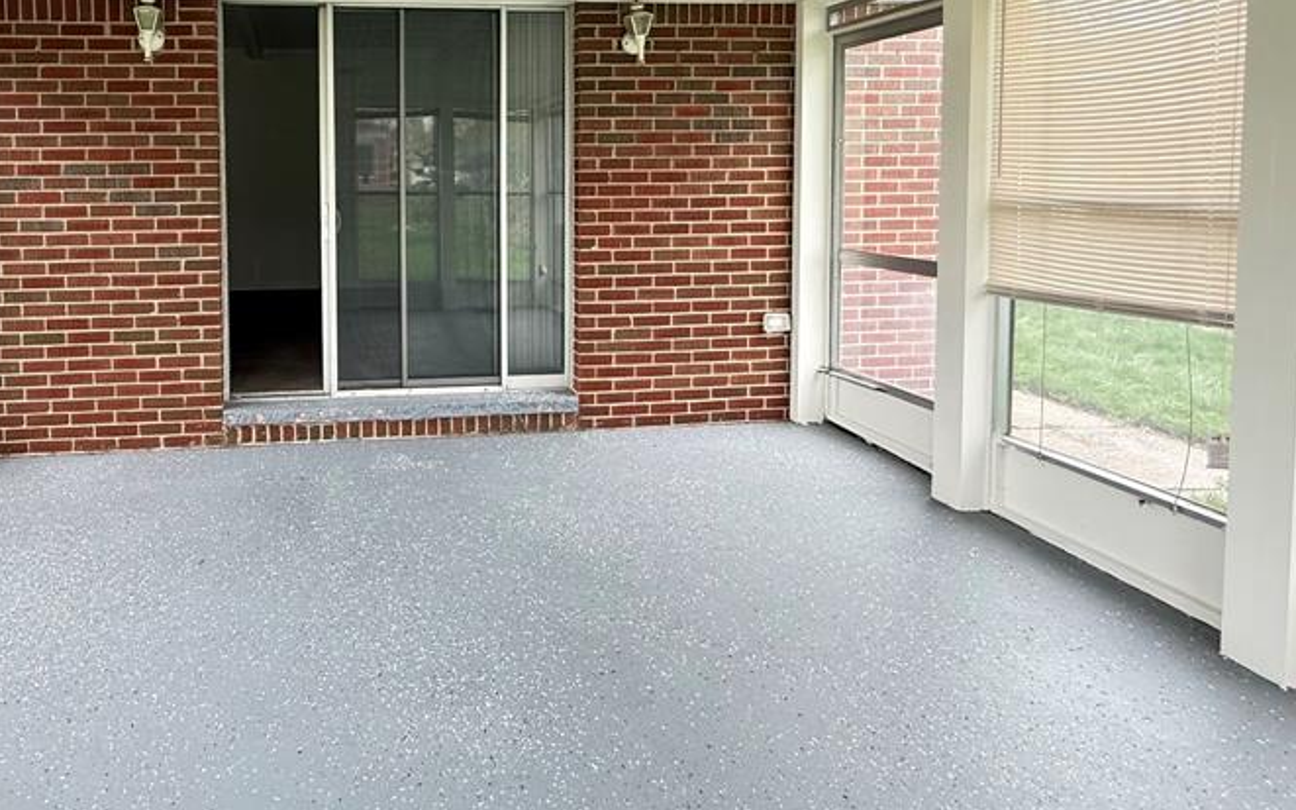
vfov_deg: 51.1
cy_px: 218
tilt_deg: -1.3
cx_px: 390
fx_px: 812
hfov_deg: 73.8
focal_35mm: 23
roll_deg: +1.3
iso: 250
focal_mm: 2.22
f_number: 2.2
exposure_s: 1/99
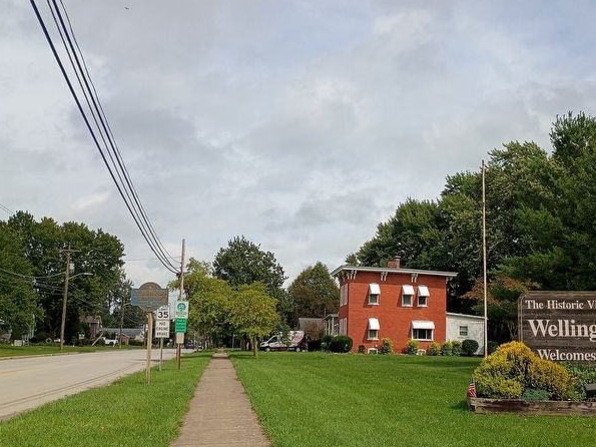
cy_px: 279
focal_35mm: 39
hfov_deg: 47.5
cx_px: 365
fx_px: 671
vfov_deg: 36.6
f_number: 1.8
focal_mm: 4.27
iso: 101
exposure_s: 1/1508
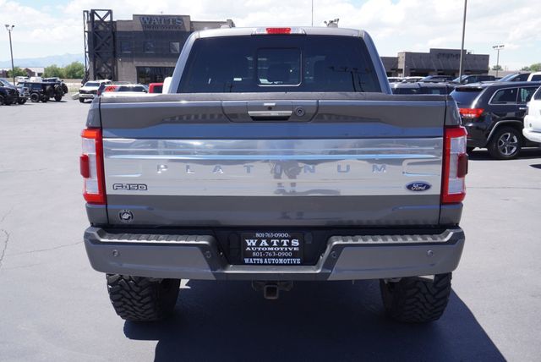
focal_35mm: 34
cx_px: 270
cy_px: 181
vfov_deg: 38.4
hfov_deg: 55.1
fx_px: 519
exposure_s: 1/160
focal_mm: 23
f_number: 6.3
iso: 100
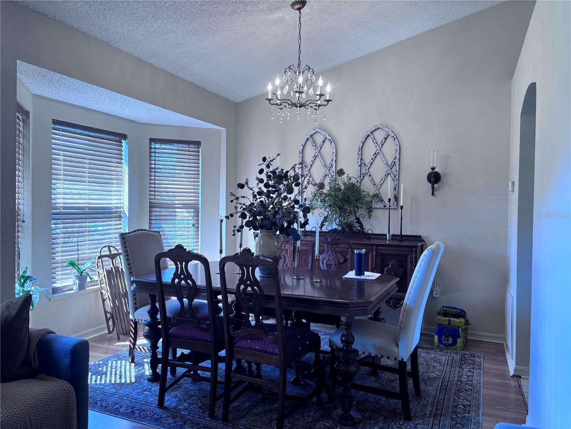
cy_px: 214
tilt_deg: -1.0
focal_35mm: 26
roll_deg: -0.5
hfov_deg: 67.3
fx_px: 429
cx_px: 286
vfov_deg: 53.1
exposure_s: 1/120
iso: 80
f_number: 1.6
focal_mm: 5.96
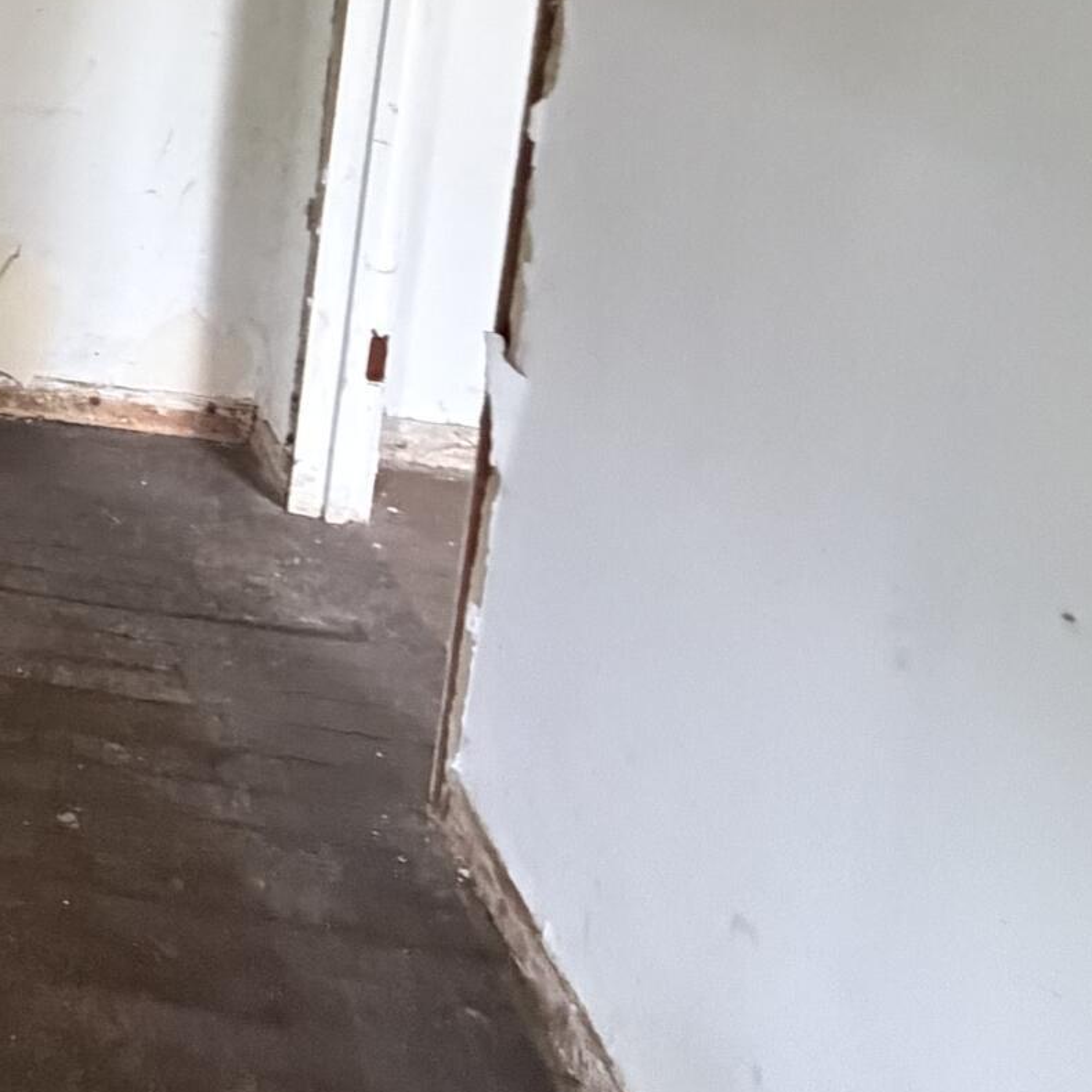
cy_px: -75
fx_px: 1677
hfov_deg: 26.4
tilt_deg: -9.1
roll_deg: +0.1
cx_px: -536
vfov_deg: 32.3
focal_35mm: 47
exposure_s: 1/60
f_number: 2.2
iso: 800
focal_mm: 2.22
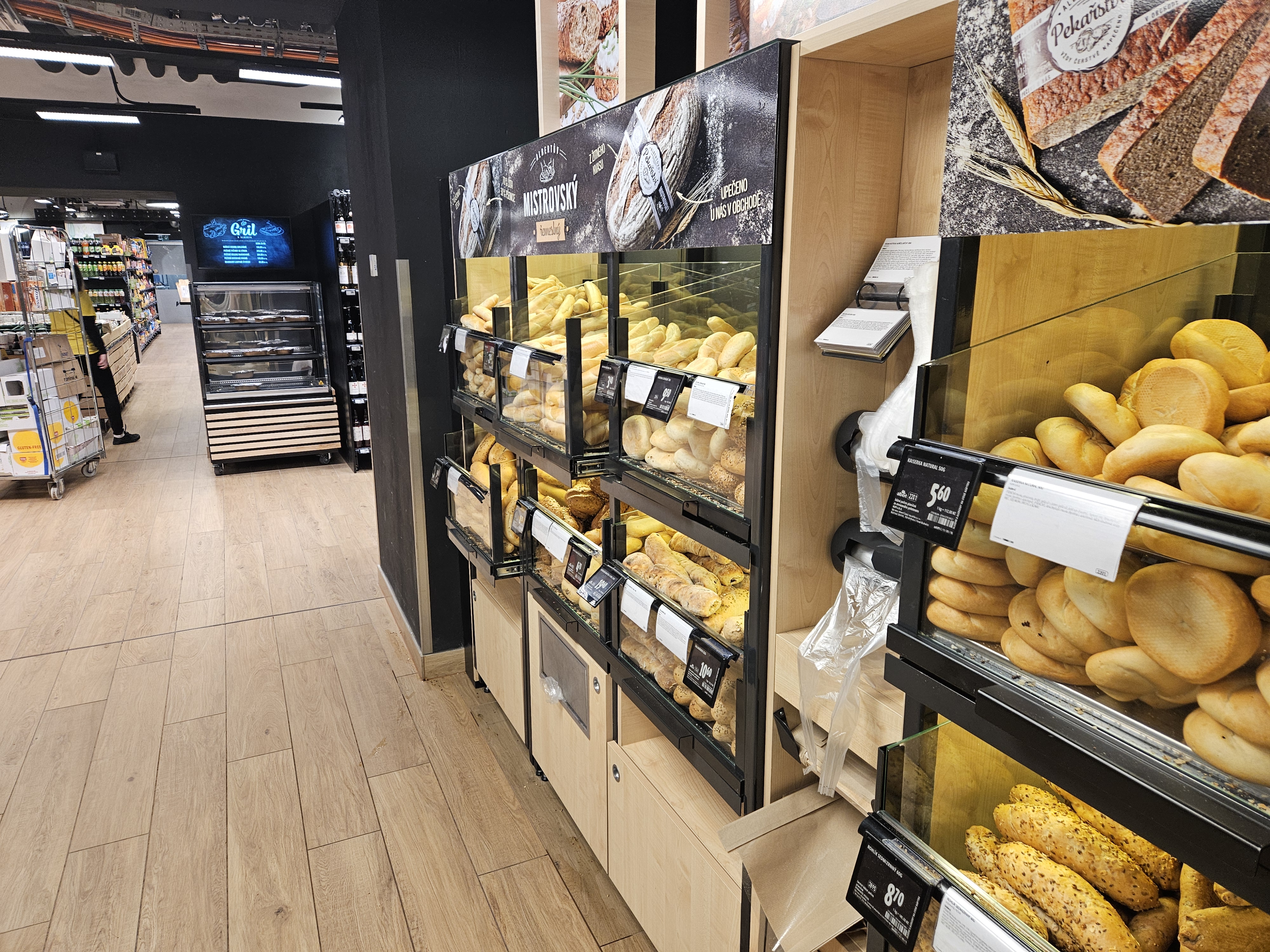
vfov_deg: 58.9
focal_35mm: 23
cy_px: 476
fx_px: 844
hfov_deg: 73.9
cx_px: 635
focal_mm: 5.4
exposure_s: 1/100
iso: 125
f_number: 1.8
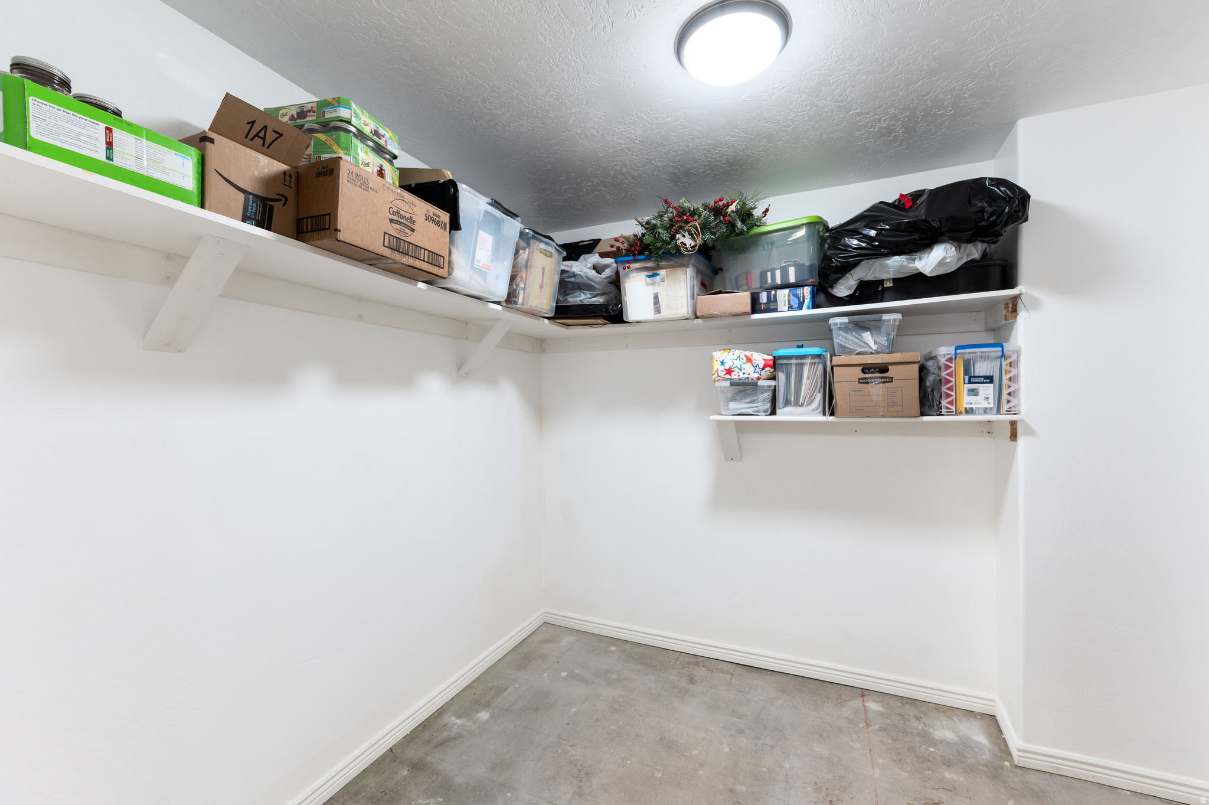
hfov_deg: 104.3
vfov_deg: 81.1
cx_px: 604
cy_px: 402
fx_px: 470
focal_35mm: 14
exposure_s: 1/8
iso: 500
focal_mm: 14
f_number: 7.1
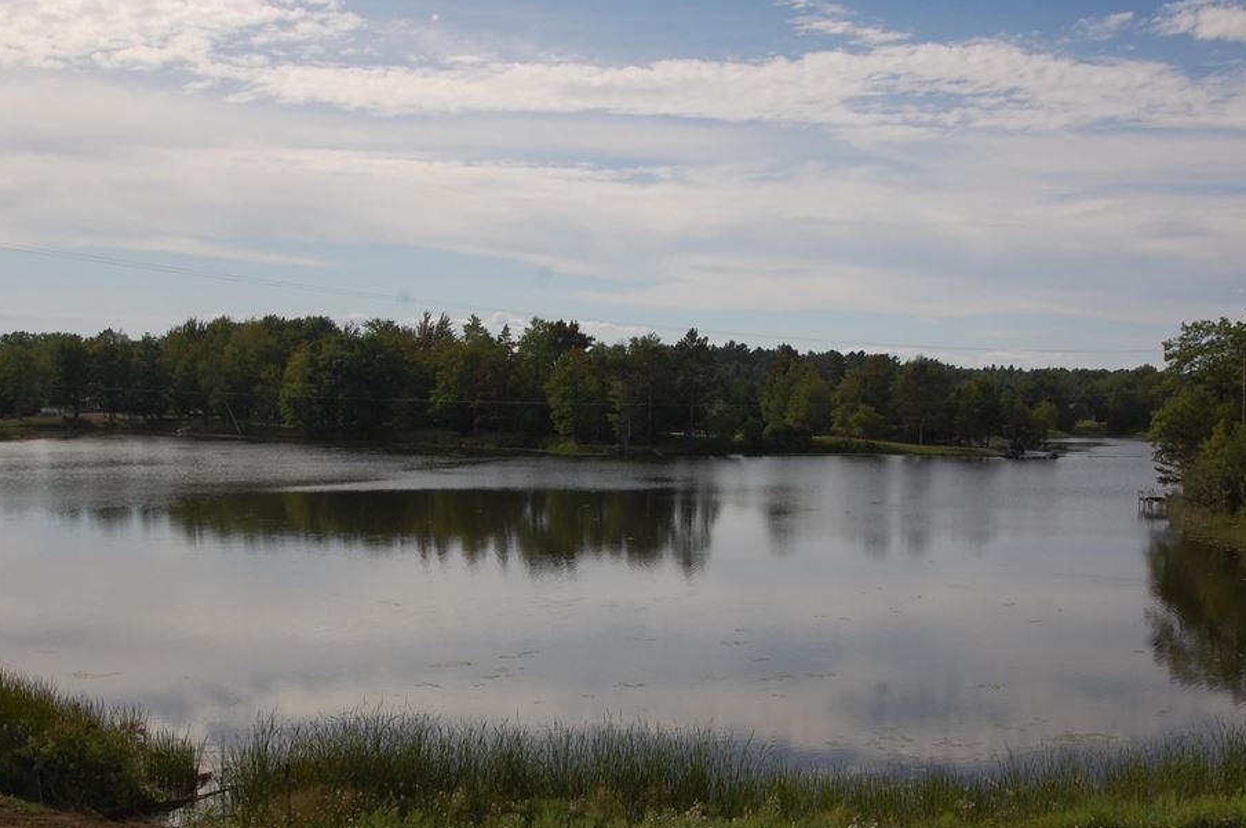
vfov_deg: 26.3
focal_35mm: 51
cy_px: 530
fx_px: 1764
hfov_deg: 38.8
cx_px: 722
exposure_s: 1/400
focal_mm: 24
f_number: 10
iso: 200
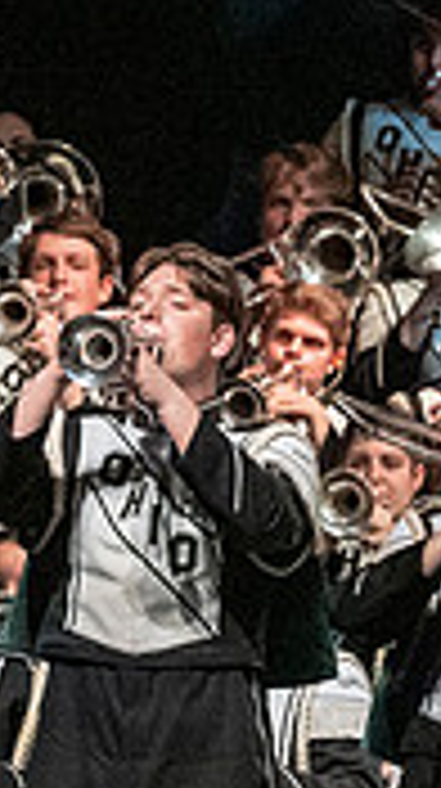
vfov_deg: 2.9
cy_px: 788
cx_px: 855
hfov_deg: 1.6
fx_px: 15749
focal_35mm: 755
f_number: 4
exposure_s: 1/500
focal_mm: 145
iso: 4000
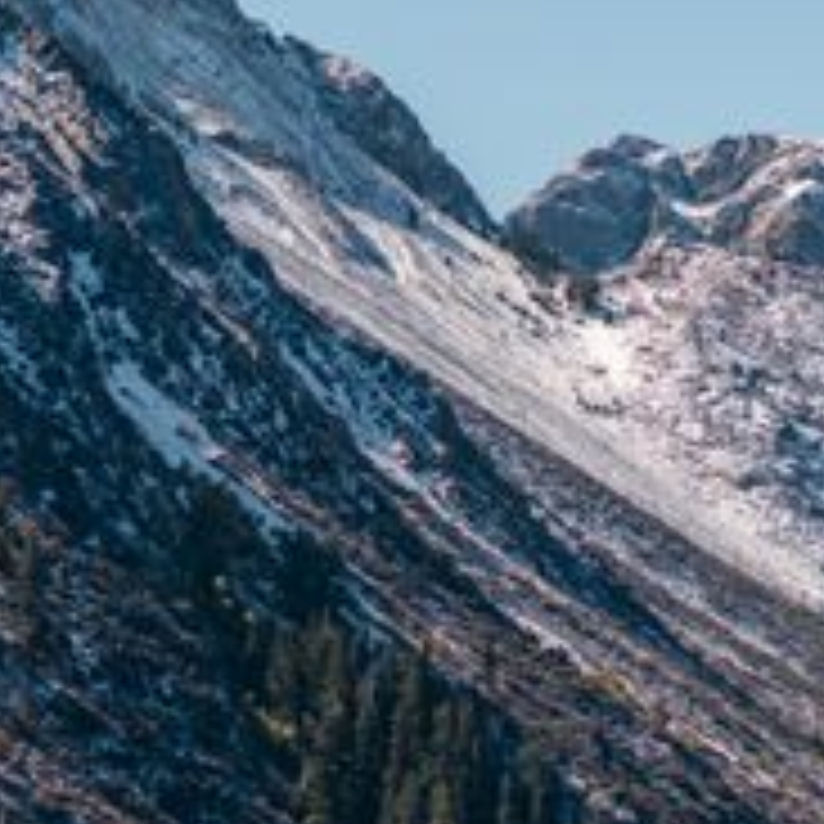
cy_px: 680
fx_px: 5440
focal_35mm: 202
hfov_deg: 8.7
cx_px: 227
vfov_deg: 8.6
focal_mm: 85
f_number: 2.2
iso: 100
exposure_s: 1/1600
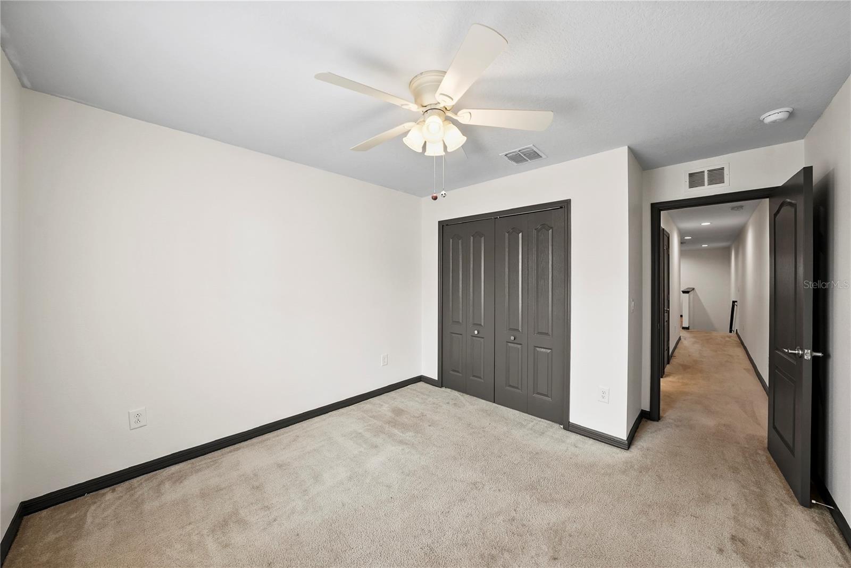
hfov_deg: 112.6
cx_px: 426
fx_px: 284
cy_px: 284
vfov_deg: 90.1
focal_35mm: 12
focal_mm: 12
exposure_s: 1/13
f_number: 7.1
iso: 800
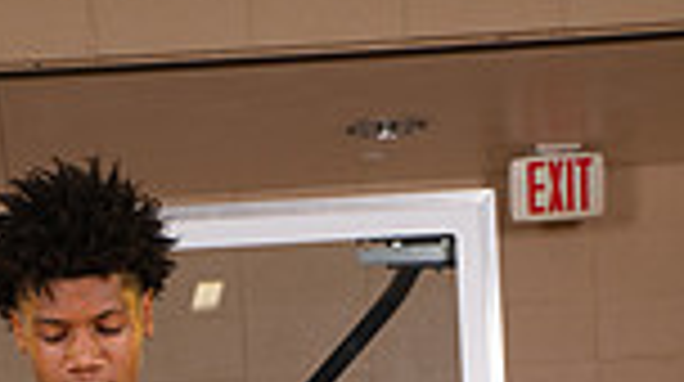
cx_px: 108
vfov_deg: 7.8
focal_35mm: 143
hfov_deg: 14.9
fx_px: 2590
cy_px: 939
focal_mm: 46
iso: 320
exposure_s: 1/320
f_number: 7.1
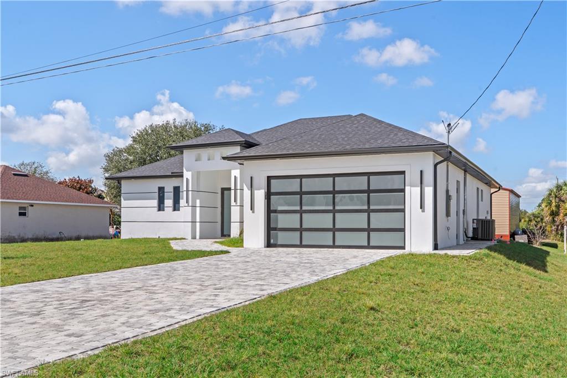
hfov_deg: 54.4
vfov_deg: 37.8
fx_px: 551
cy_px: 189
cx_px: 284
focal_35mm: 35
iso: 100
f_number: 10
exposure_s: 1/250
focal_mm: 35
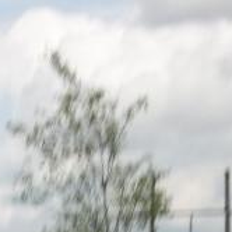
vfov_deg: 7.0
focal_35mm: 239
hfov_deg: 6.8
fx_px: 1812
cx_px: -403
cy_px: 488
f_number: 11.3
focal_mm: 7.8
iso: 80
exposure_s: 1/125
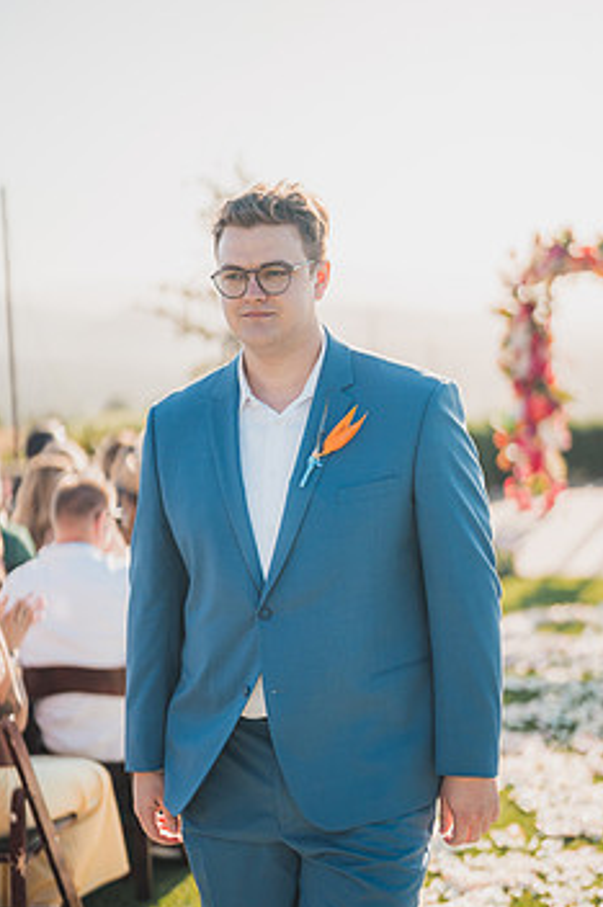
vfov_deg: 31.4
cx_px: 278
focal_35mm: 64
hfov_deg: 21.2
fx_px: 1611
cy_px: 510
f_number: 1.2
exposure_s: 1/8000
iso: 100
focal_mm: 50
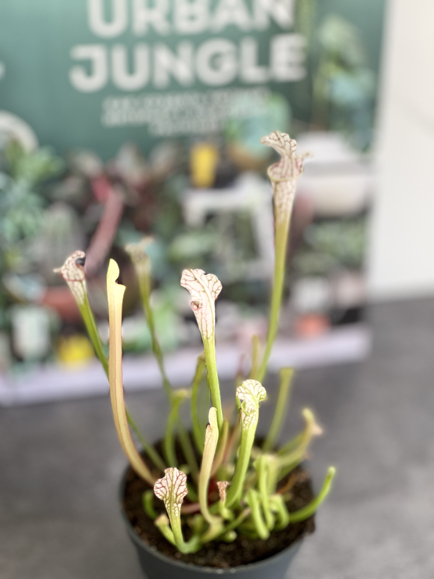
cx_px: 217
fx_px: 1070
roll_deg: -2.9
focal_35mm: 64
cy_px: 290
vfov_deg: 30.3
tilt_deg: -34.3
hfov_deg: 22.9
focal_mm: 7.5
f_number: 2.2
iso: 160
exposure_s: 1/121
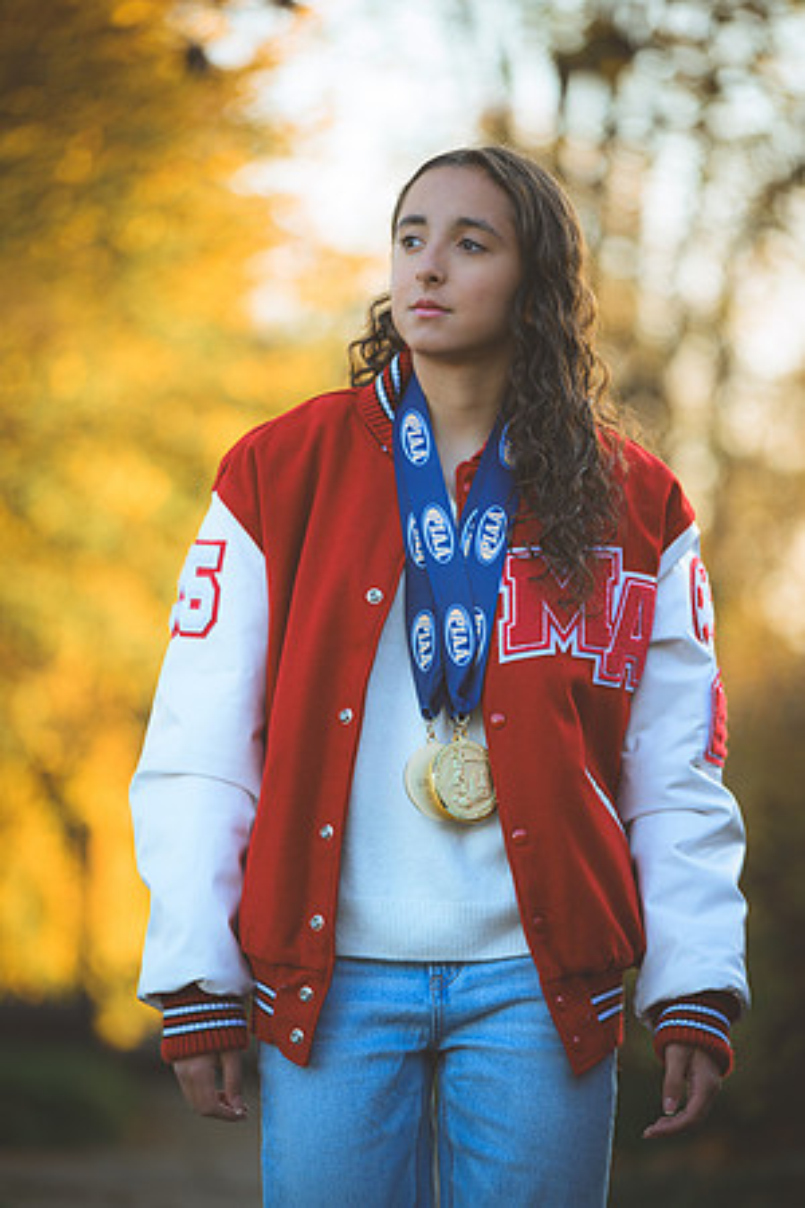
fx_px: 5199
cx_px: 402
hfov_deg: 8.9
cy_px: 604
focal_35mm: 155
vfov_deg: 13.2
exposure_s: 1/250
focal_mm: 155
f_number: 2.8
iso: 280
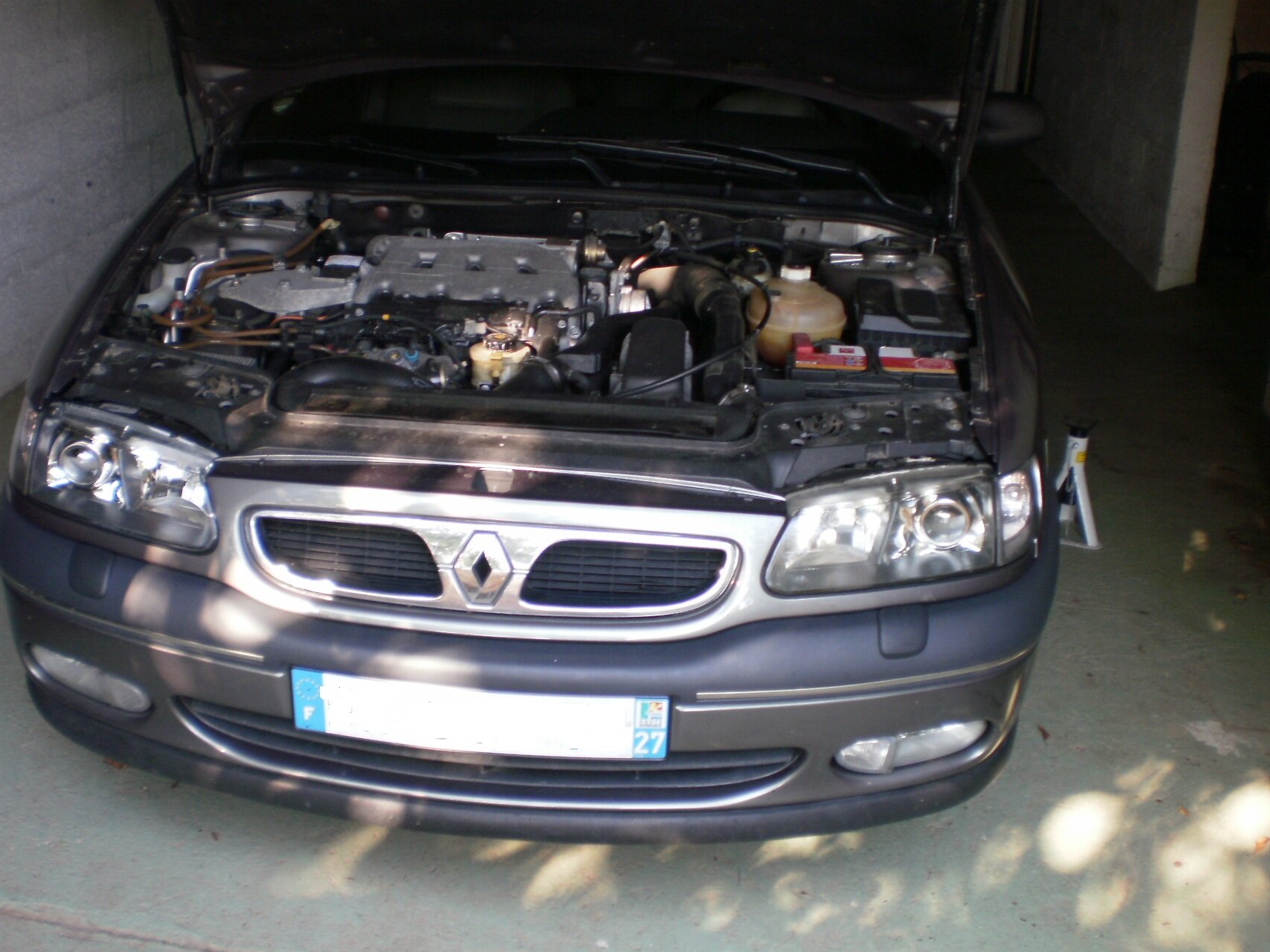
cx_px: 583
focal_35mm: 43
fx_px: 1577
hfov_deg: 43.8
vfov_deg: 33.5
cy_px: 403
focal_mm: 6.3
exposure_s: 1/30
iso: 100
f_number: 3.1
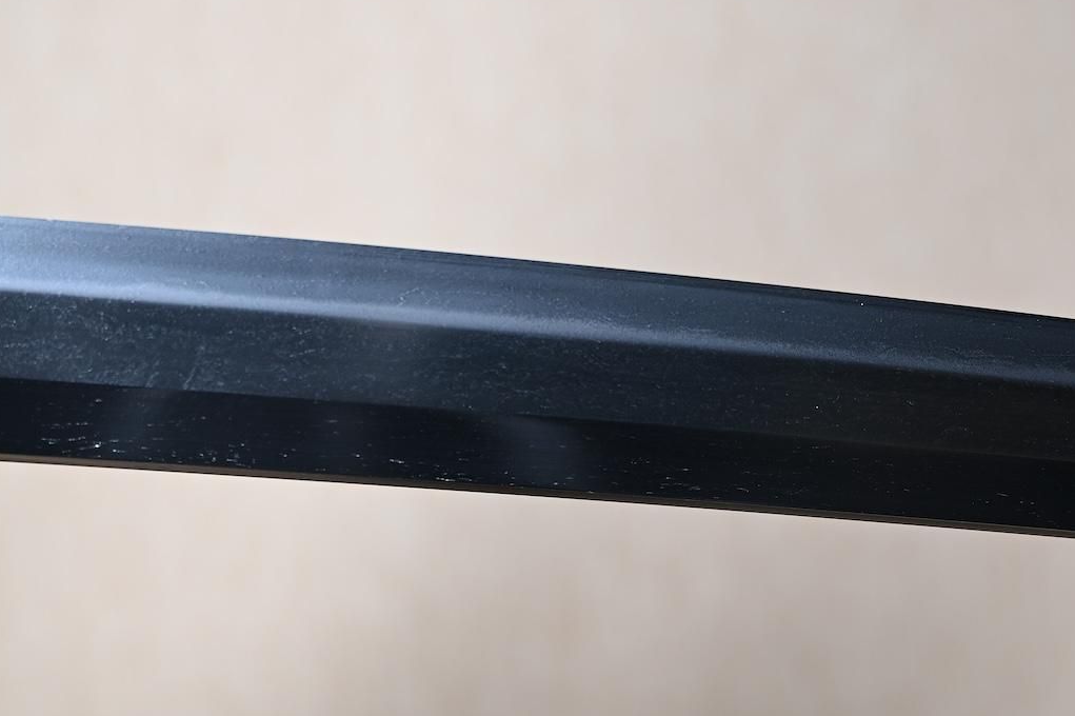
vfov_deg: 12.8
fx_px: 3194
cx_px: 578
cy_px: 342
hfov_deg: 19.1
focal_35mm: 107
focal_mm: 52
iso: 100
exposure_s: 1
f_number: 4.8
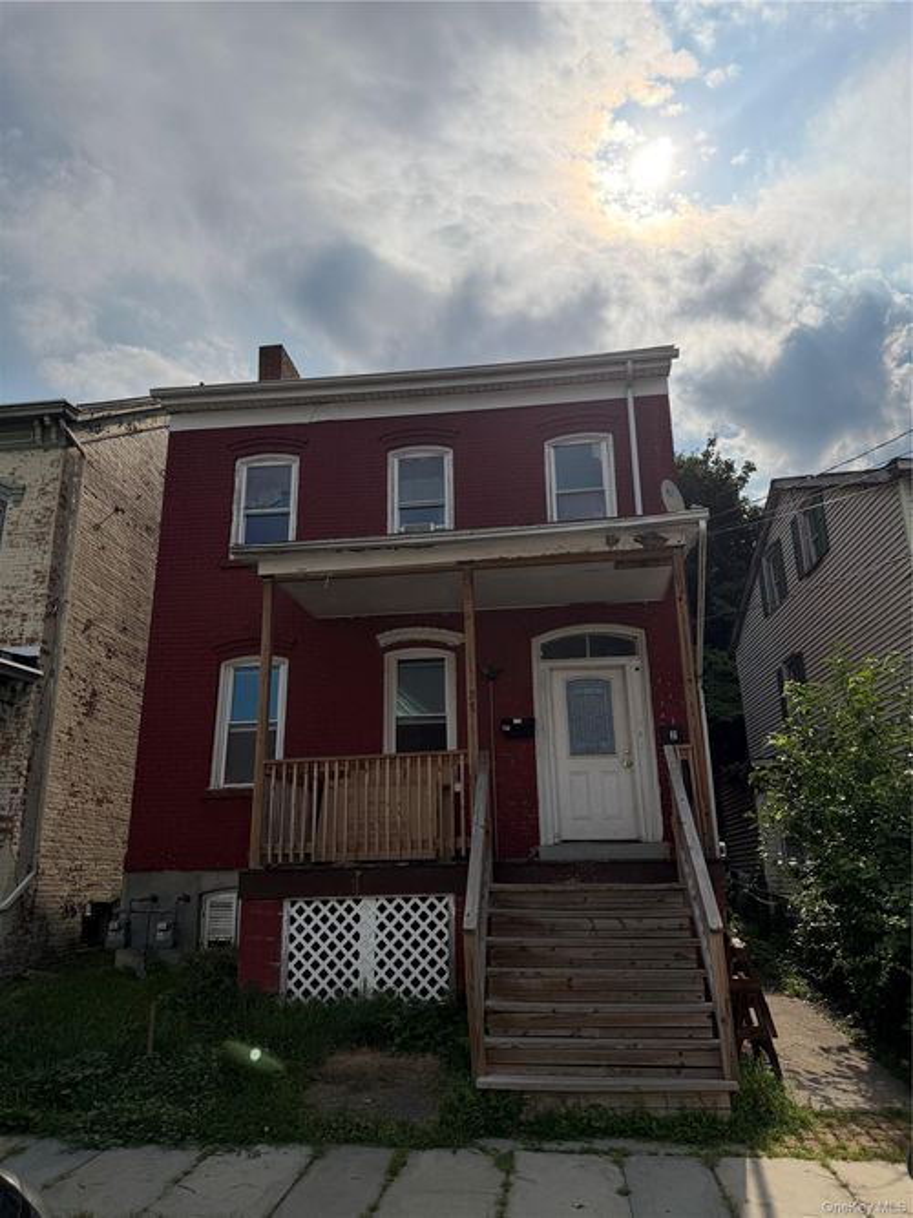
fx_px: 844
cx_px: 456
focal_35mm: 24
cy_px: 609
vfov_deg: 71.6
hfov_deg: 56.8
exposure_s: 1/17544
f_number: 1.78
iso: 80
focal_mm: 6.76
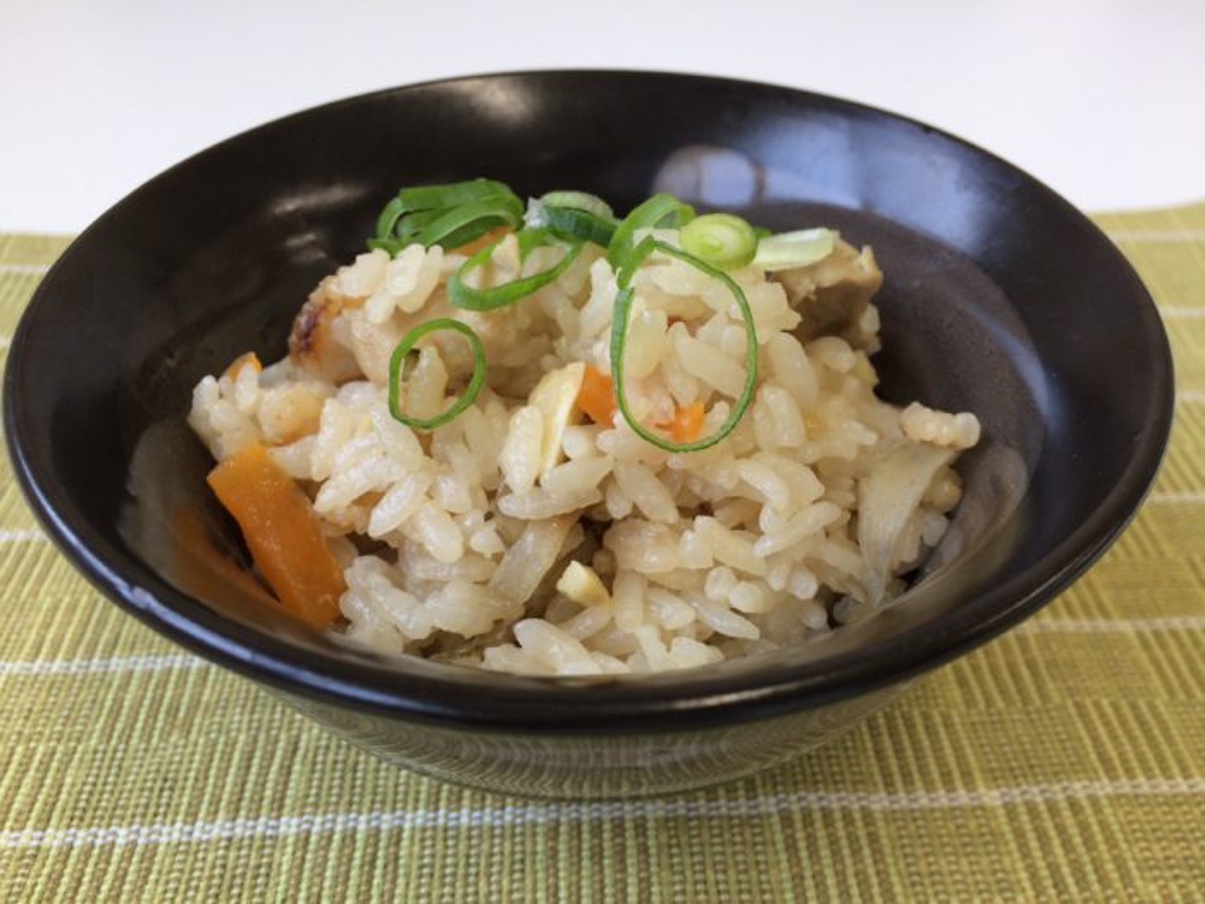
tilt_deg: -39.5
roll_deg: -0.2
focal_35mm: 29
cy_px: 452
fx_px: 1010
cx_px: 602
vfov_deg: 48.2
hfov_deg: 61.7
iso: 64
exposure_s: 1/120
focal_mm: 4.15
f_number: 2.2
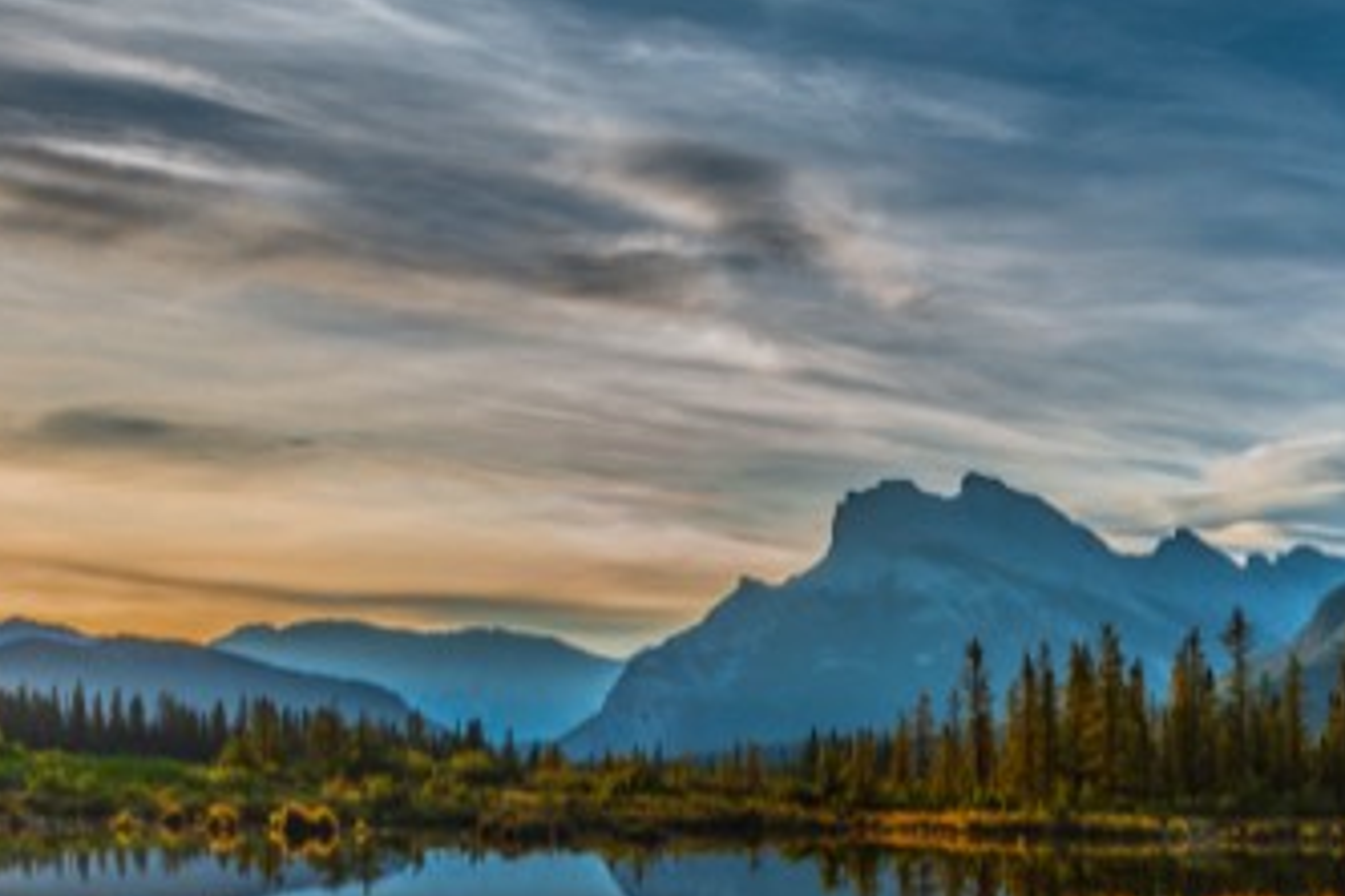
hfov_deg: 31.9
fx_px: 2017
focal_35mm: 54
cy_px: 928
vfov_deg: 23.8
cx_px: 1531
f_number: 22
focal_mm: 20
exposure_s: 1/20
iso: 250
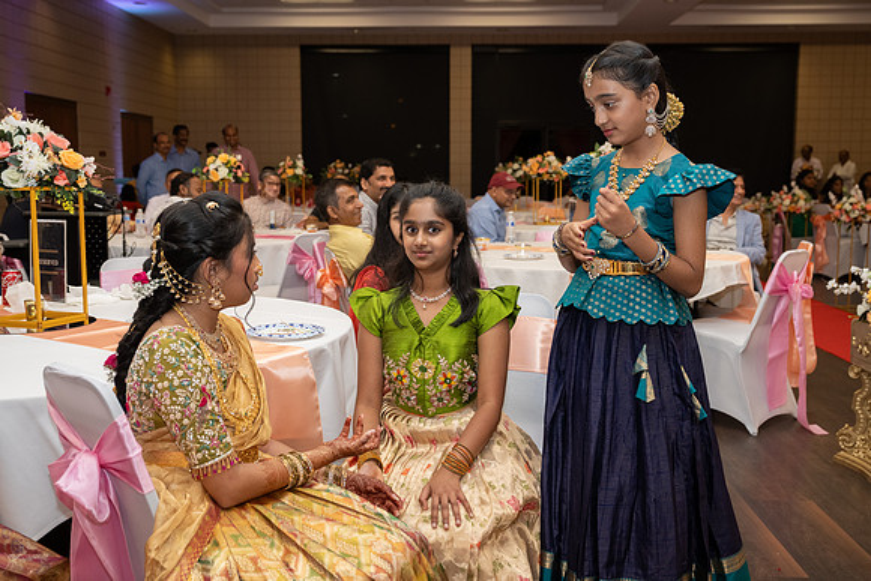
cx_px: 436
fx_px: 897
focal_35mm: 37
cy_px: 290
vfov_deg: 35.9
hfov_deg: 51.8
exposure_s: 1/160
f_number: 4
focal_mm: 36
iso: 1250
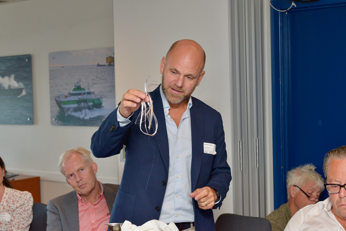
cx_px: 173
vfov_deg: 19.5
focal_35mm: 70
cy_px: 116
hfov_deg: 28.8
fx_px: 673
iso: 1250
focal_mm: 70
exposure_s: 1/60
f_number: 8
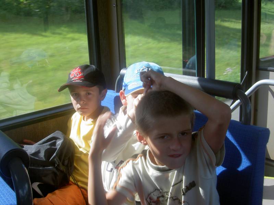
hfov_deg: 47.9
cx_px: 137
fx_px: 309
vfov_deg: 36.8
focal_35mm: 39
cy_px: 102
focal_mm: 8
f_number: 4.7
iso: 100
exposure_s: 1/160
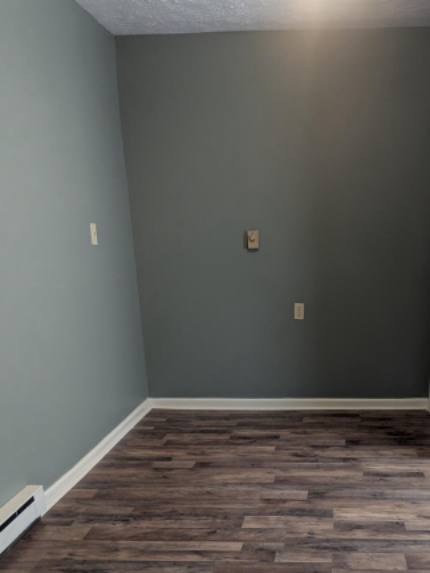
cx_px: 304
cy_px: 420
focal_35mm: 37
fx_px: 612
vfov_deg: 48.4
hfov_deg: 38.1
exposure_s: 1/120
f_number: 1.85
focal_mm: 6.81
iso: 354
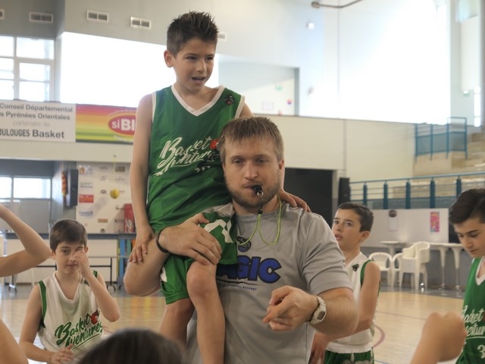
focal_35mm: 73
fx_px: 1023
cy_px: 182
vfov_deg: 20.2
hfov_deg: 26.7
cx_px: 242
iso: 640
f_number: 2.8
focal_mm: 24.5
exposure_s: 1/125
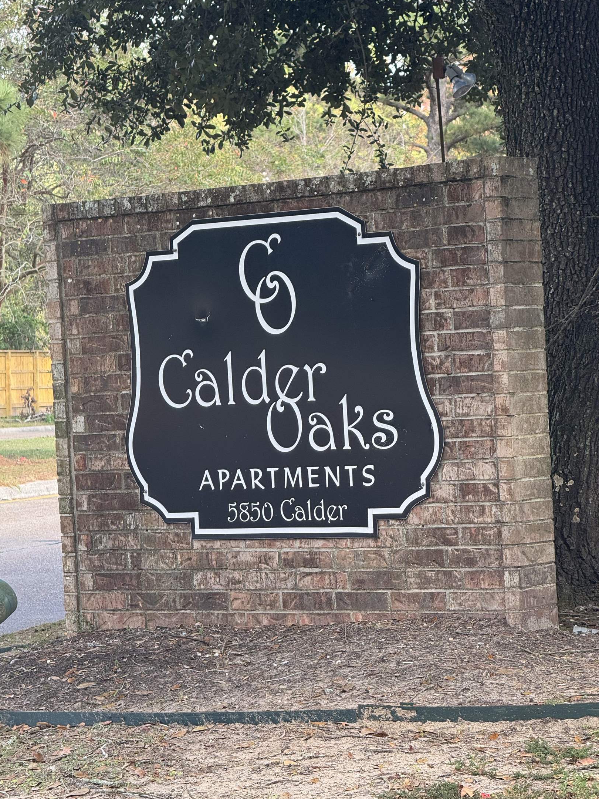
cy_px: 418
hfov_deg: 11.6
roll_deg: +0.5
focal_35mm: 128
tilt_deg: -1.9
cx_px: 301
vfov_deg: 15.4
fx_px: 2953
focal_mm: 15.66
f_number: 2.8
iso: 50
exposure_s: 1/132
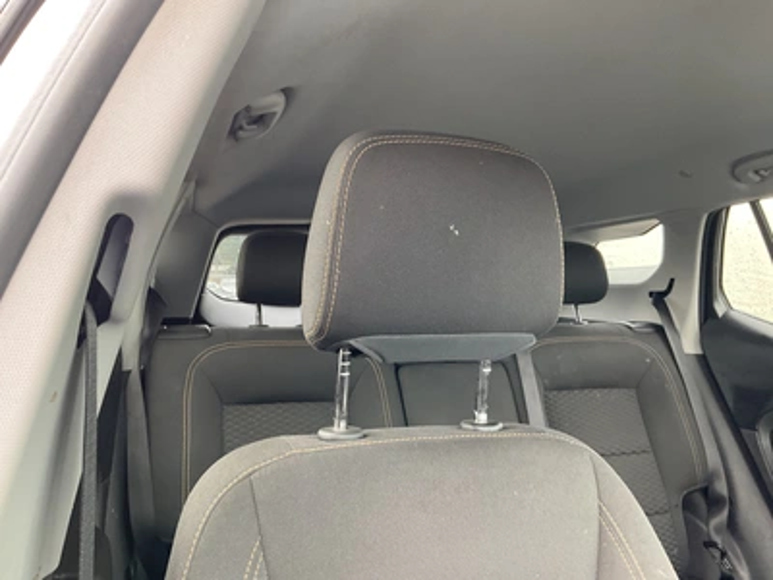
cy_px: 290
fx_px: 648
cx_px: 386
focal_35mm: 29
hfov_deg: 61.7
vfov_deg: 48.2
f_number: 1.8
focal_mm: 3
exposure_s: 1/60
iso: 80
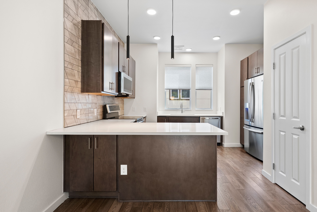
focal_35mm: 18
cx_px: 158
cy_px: 106
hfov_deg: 90.0
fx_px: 159
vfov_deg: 67.4
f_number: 9
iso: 640
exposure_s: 1/5
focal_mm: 18
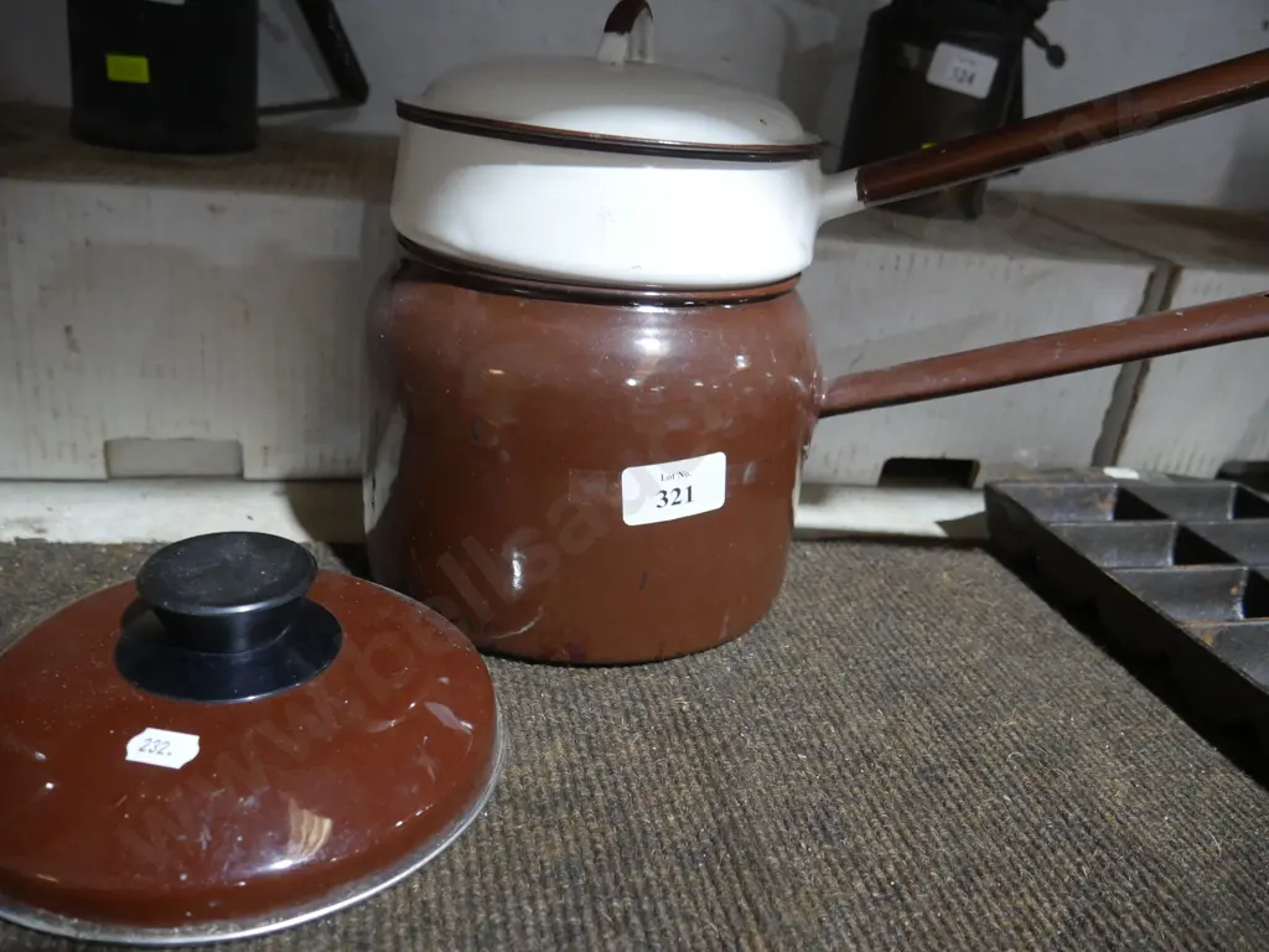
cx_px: 634
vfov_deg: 49.7
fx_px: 1026
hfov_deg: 63.4
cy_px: 476
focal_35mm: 28
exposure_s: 1/60
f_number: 3.5
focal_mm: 14
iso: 800
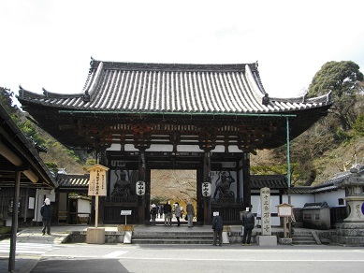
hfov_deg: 46.8
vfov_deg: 36.0
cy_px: 136
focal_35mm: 40
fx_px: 421
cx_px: 182
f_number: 3.2
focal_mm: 7.1
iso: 100
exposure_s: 1/500
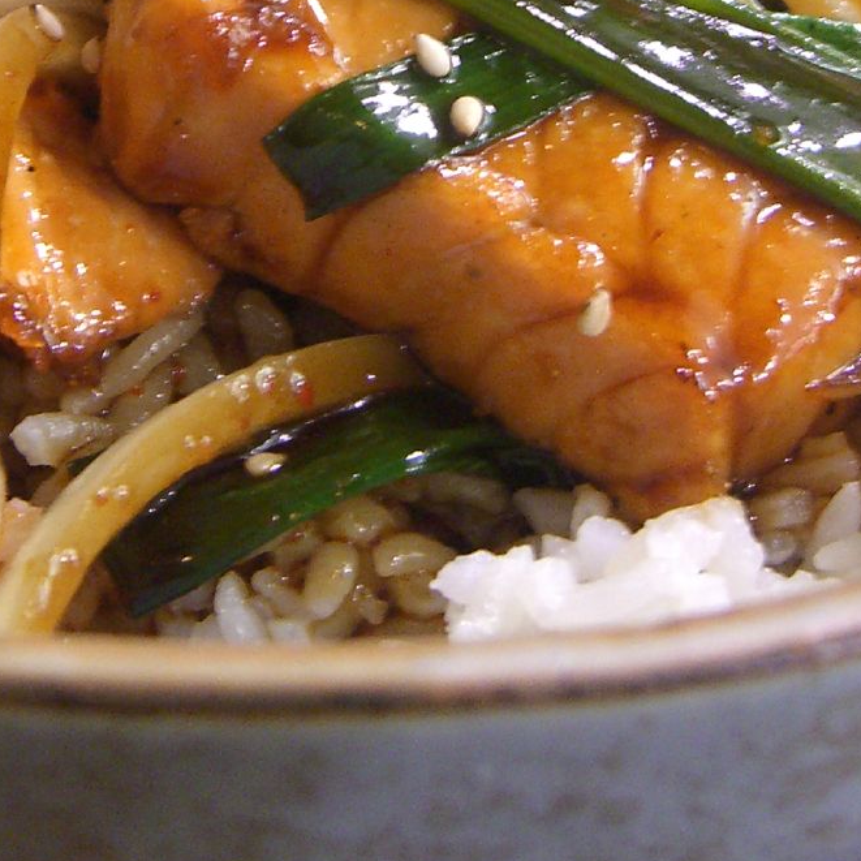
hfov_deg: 16.7
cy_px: 0
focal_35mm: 104
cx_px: 263
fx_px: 2927
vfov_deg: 16.4
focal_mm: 7.9
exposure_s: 1/13
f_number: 2.8
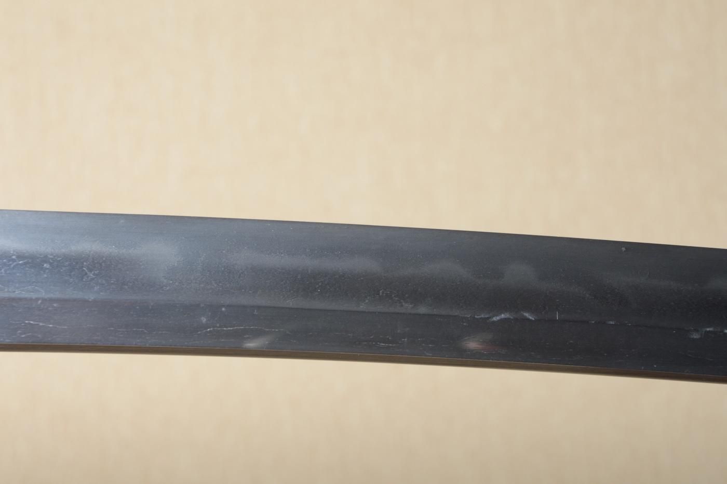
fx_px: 2270
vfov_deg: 12.2
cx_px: 364
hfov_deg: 18.2
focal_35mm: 112
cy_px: 242
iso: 400
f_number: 11
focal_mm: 75
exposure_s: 1/1.6
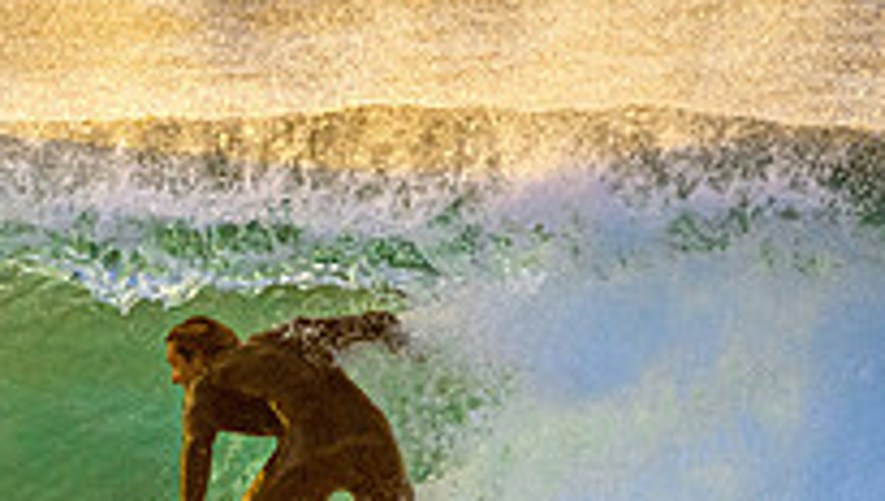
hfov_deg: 1.0
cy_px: 602
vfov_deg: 0.6
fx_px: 52147
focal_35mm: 2219
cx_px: 130
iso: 1250
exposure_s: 1/2000
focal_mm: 500
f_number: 5.6
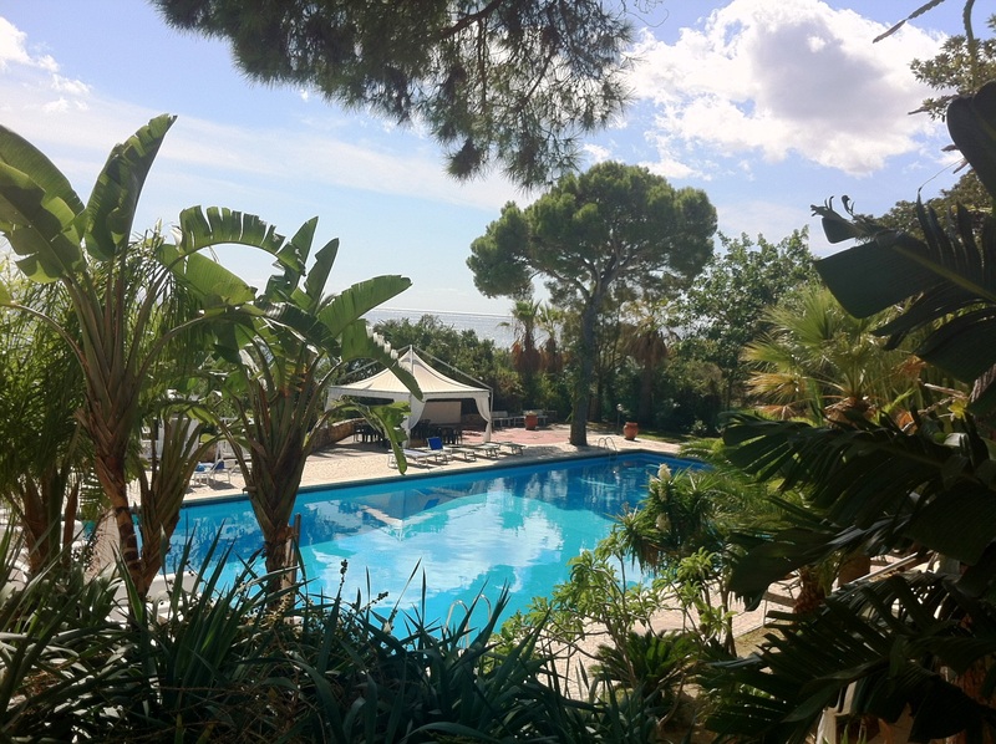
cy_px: 372
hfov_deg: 52.7
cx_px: 498
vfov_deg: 40.6
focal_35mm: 35
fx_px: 1006
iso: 80
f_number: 2.8
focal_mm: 3.85
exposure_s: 1/1508
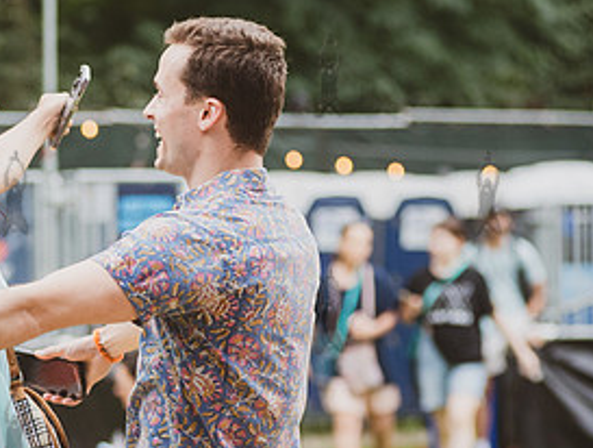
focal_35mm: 314
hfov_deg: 6.3
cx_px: -68
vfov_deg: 4.8
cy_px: 268
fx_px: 5391
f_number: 3.5
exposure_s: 1/1000
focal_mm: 112
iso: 1000
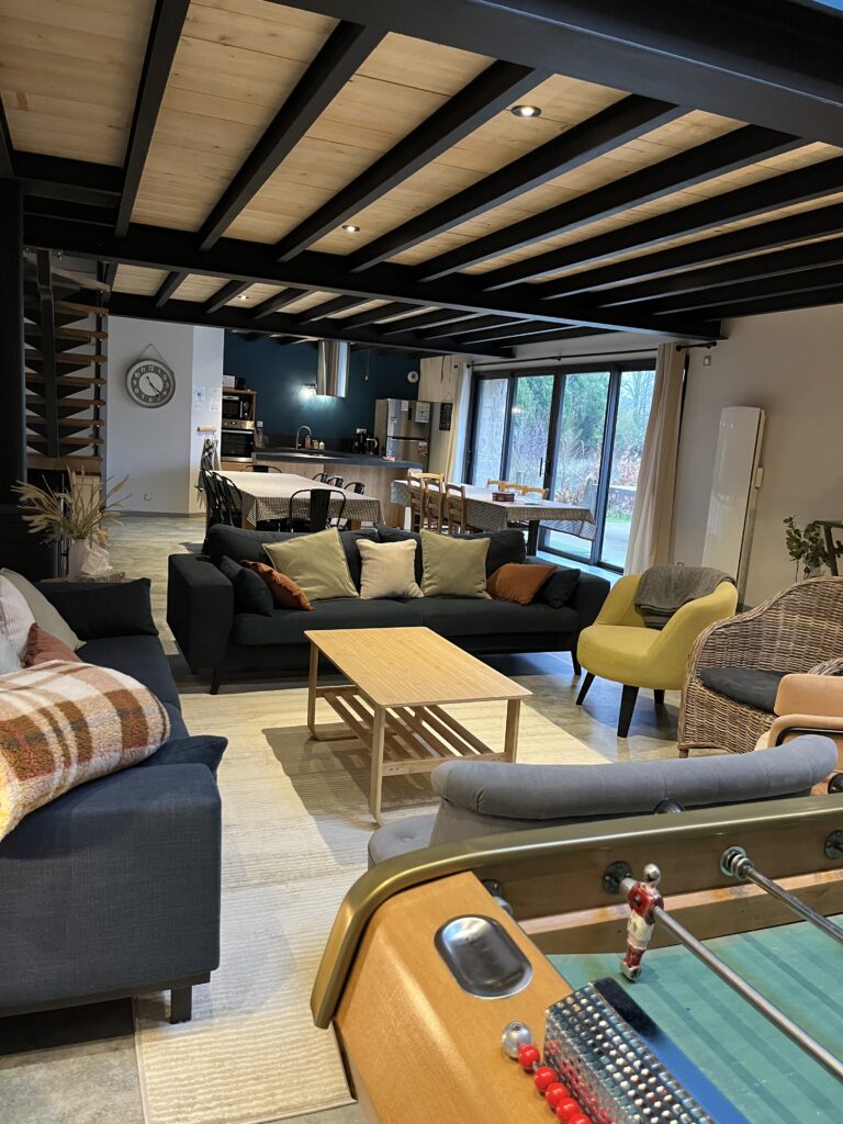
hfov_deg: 53.1
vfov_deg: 67.3
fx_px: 844
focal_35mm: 26
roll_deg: -3.6
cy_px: 562
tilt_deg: -9.6
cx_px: 422
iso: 400
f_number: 1.6
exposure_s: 1/50
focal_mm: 5.1
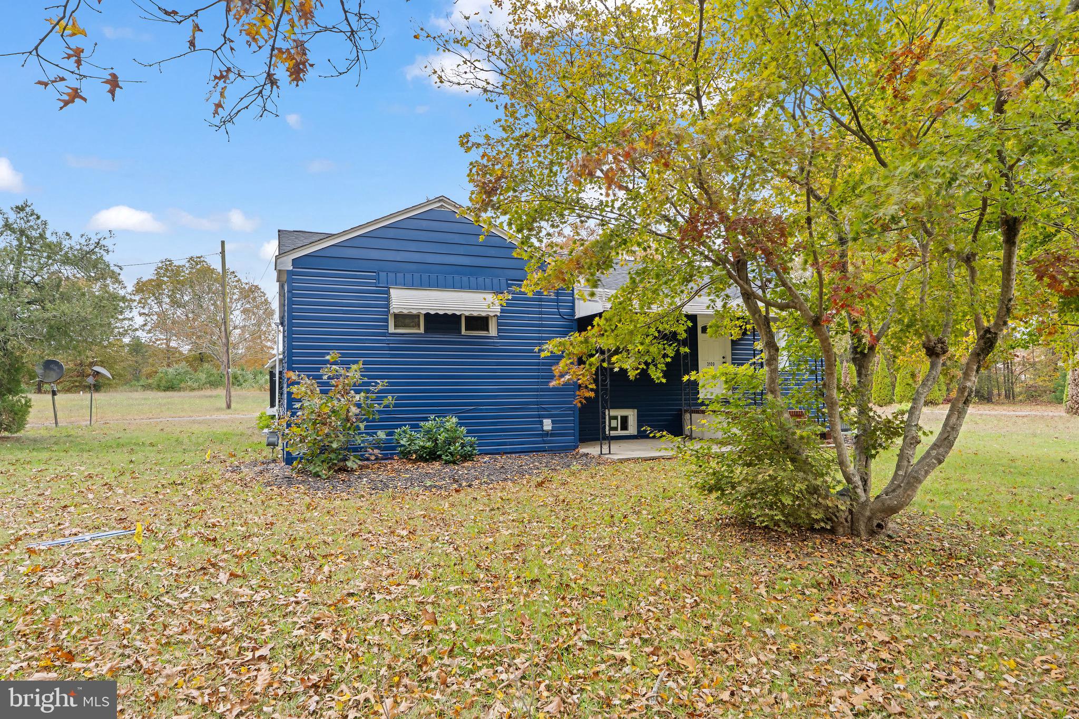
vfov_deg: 59.5
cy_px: 360
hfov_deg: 81.2
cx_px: 540
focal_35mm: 21
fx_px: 629
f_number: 8
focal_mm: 21
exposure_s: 1/80
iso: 800
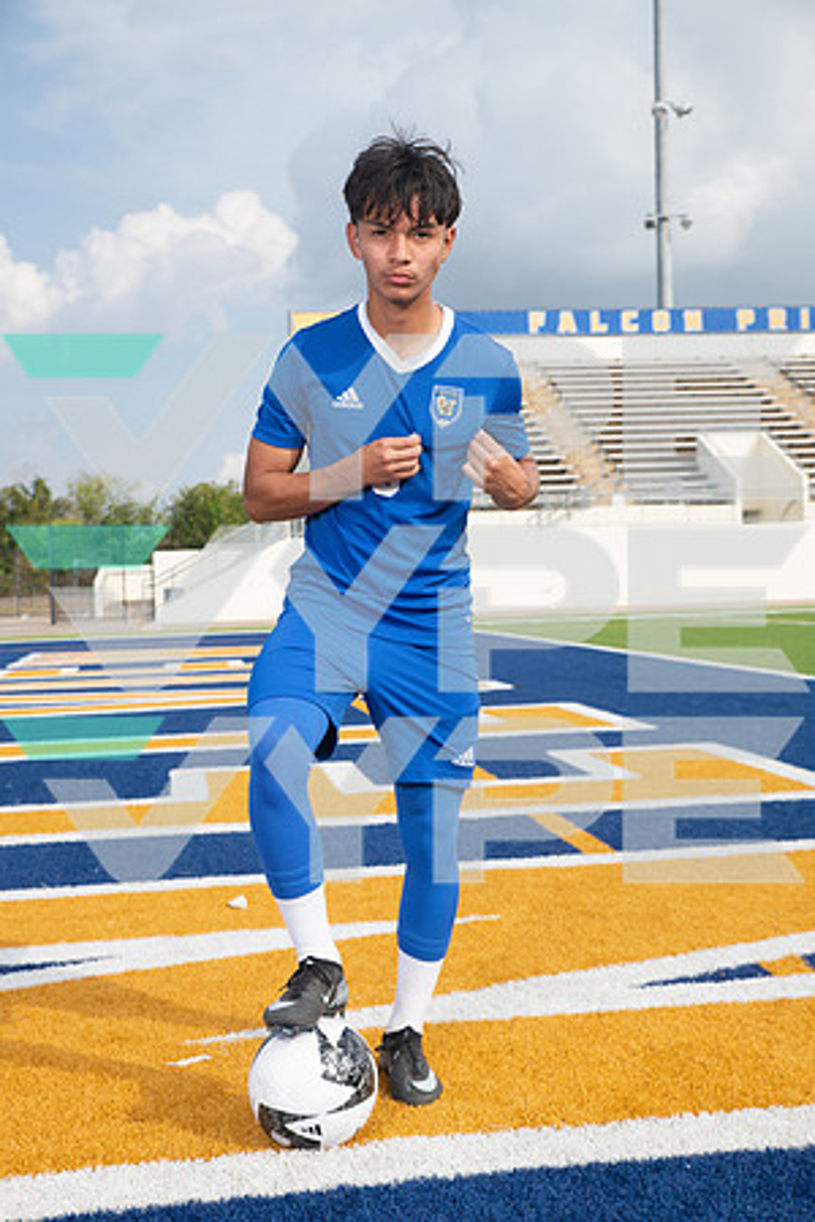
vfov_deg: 41.1
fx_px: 1630
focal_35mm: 48
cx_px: 408
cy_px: 611
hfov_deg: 28.1
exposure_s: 1/400
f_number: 7.1
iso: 100
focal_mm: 48
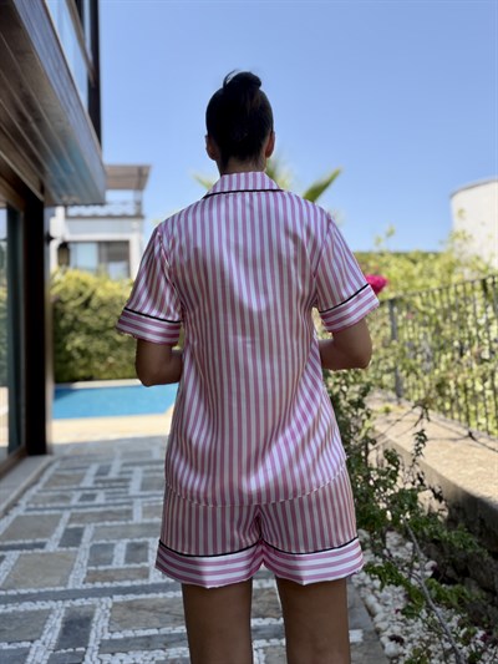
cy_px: 332
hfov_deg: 46.8
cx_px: 249
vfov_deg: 60.0
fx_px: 575
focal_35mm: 30
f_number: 1.9
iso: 25
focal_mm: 2.71
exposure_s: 1/923
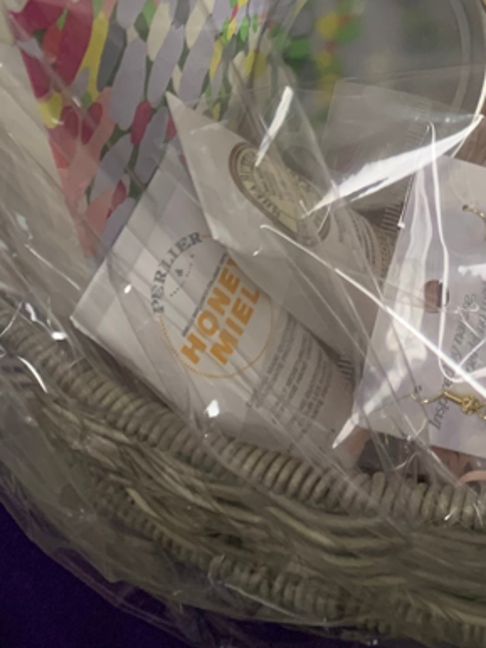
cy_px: -316
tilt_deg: -39.5
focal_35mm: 81
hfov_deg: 17.8
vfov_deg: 20.7
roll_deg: +0.1
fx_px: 1515
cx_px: 488
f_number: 1.8
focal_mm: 4.25
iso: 80
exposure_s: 1/50
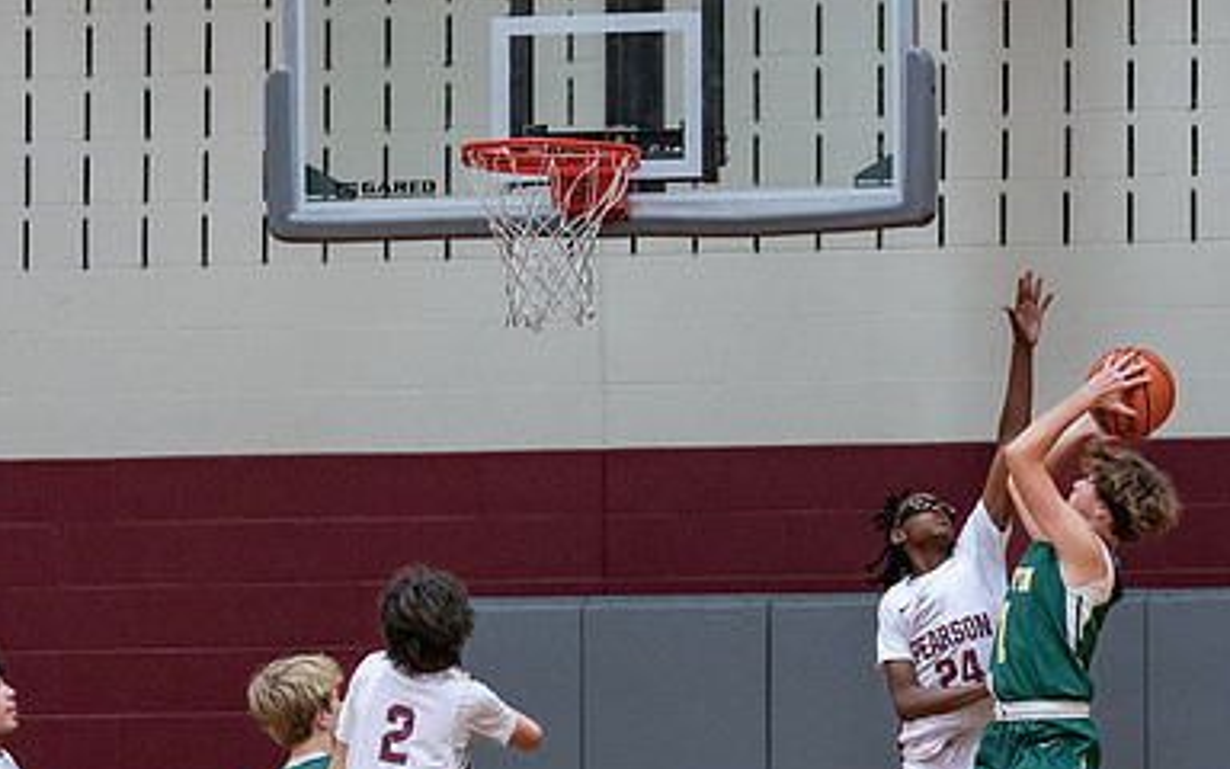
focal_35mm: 305
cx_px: 970
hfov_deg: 6.9
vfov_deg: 4.3
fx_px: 10224
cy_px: 836
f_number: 1.8
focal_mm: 135
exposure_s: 1/1000
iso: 1250
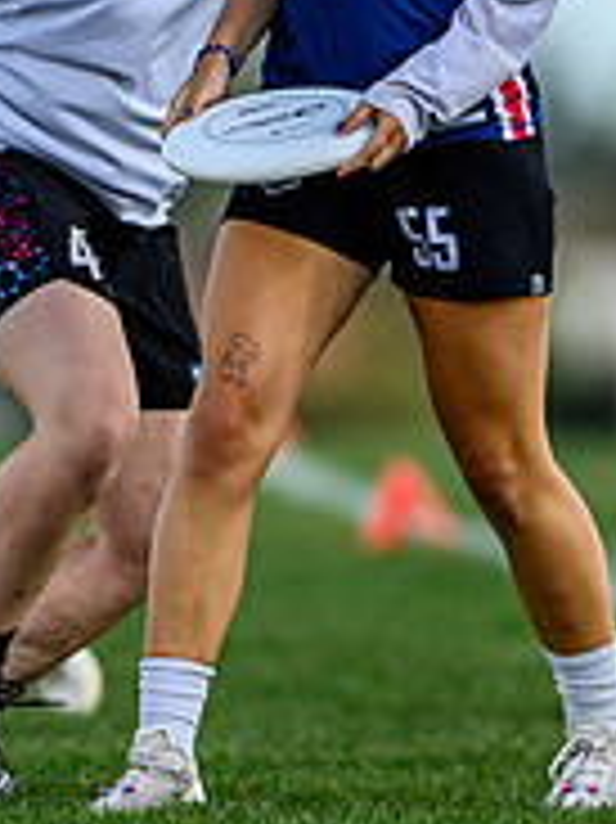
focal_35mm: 2103
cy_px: 84
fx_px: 49956
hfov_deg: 0.7
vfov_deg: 0.9
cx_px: 343
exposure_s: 1/2000
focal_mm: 400
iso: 110
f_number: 3.2
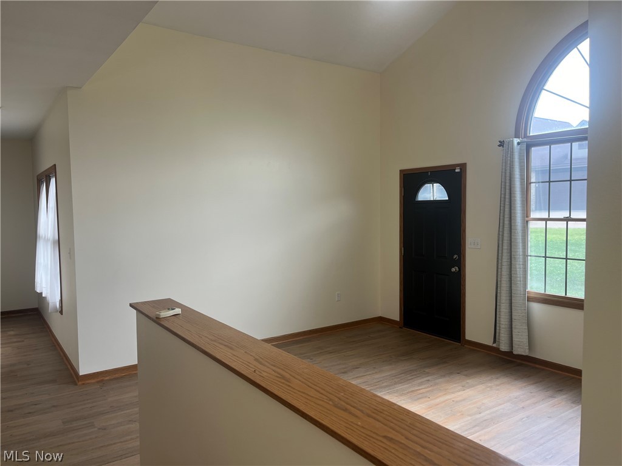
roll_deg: +0.6
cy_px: 233
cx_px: 311
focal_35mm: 26
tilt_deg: -3.3
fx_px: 467
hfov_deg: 67.3
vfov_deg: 53.1
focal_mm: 5.1
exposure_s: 1/120
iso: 40
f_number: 1.6
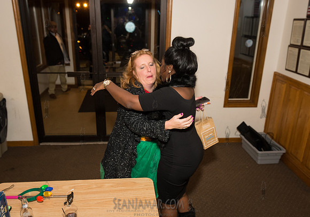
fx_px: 273
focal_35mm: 31
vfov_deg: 43.3
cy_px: 117
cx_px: 150
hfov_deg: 59.2
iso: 1600
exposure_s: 1/320
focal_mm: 24
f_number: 4.5
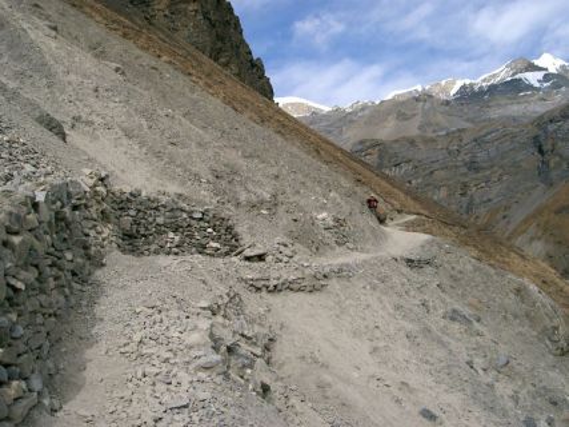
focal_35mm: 39
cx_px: 284
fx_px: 641
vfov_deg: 36.8
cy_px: 214
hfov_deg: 47.9
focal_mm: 8
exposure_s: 1/800
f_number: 4.8
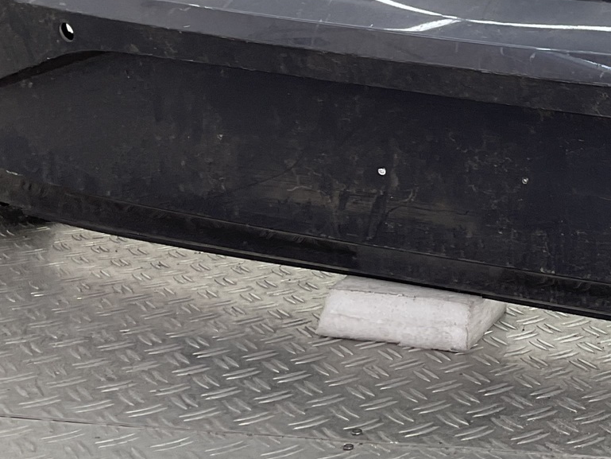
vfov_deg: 18.9
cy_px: 9
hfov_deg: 24.1
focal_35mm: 76
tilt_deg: -5.8
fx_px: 1342
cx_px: 661
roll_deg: -3.2
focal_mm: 3
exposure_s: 1/120
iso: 16
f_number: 1.8
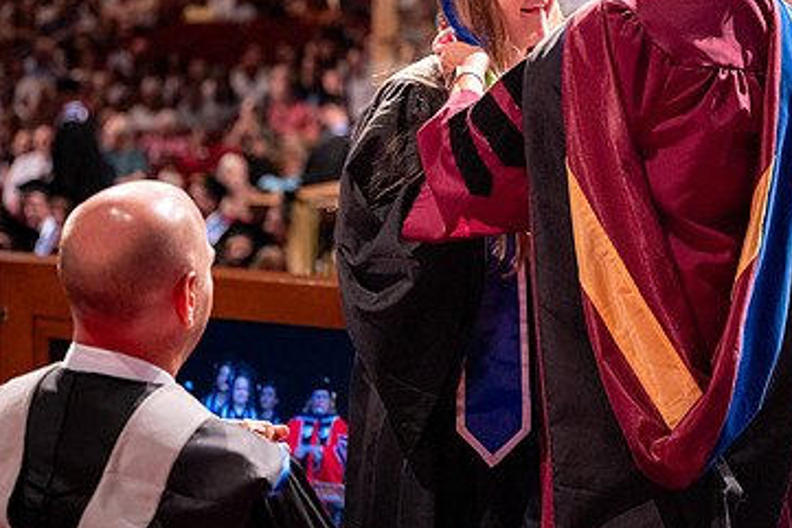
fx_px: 2817
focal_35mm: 128
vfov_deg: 10.7
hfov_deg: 16.0
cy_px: 168
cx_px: 547
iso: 2000
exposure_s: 1/125
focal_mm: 70
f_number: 2.8
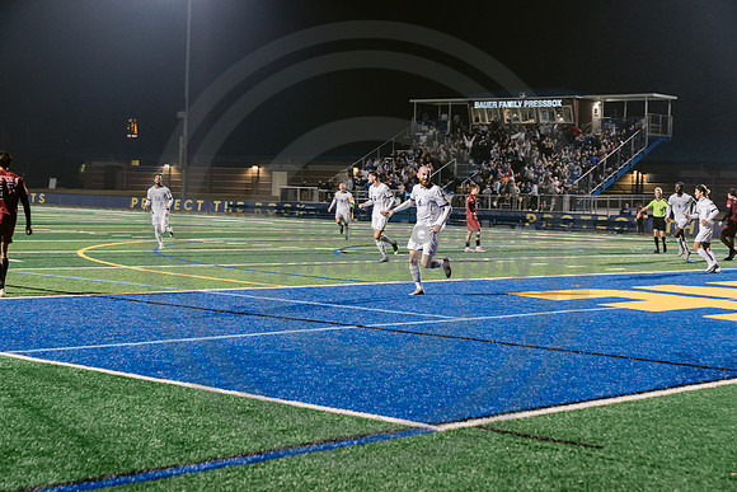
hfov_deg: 28.8
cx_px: 368
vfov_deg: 19.5
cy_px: 246
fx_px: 1433
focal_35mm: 70
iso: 2500
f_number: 4.5
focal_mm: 70
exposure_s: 1/200
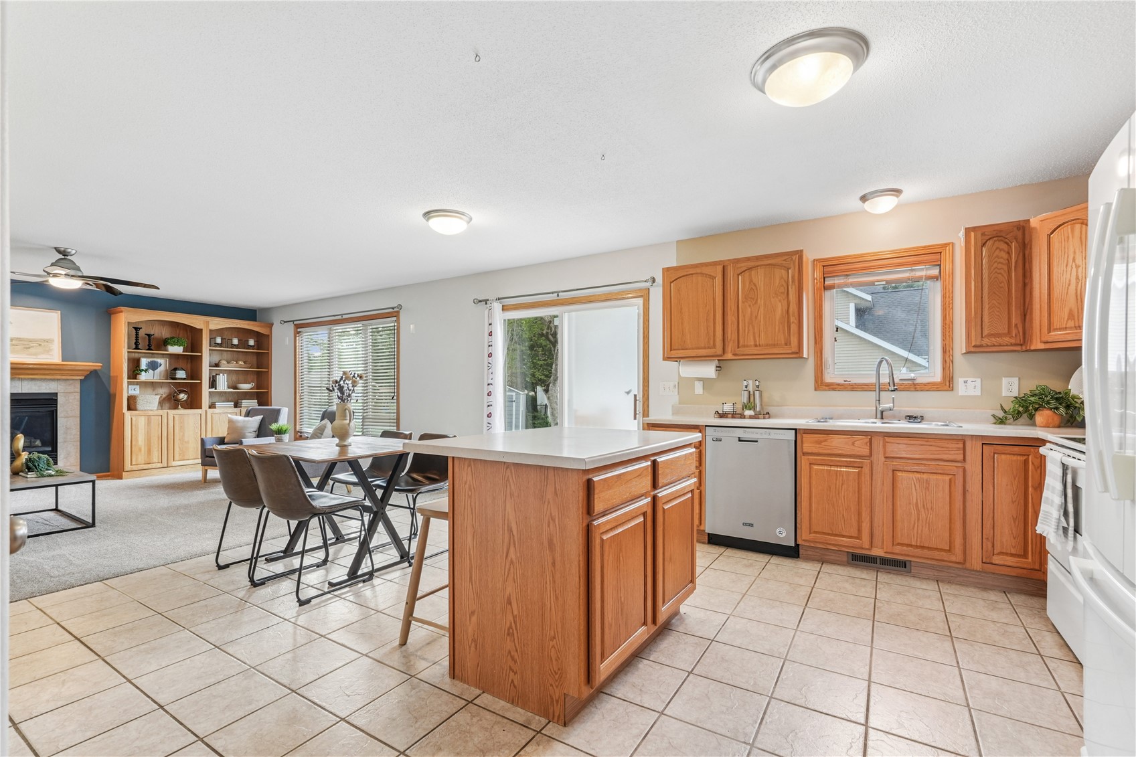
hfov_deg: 96.7
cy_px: 378
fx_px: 505
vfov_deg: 73.7
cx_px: 568
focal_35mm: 16
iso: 400
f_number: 10
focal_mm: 16
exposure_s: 1/13
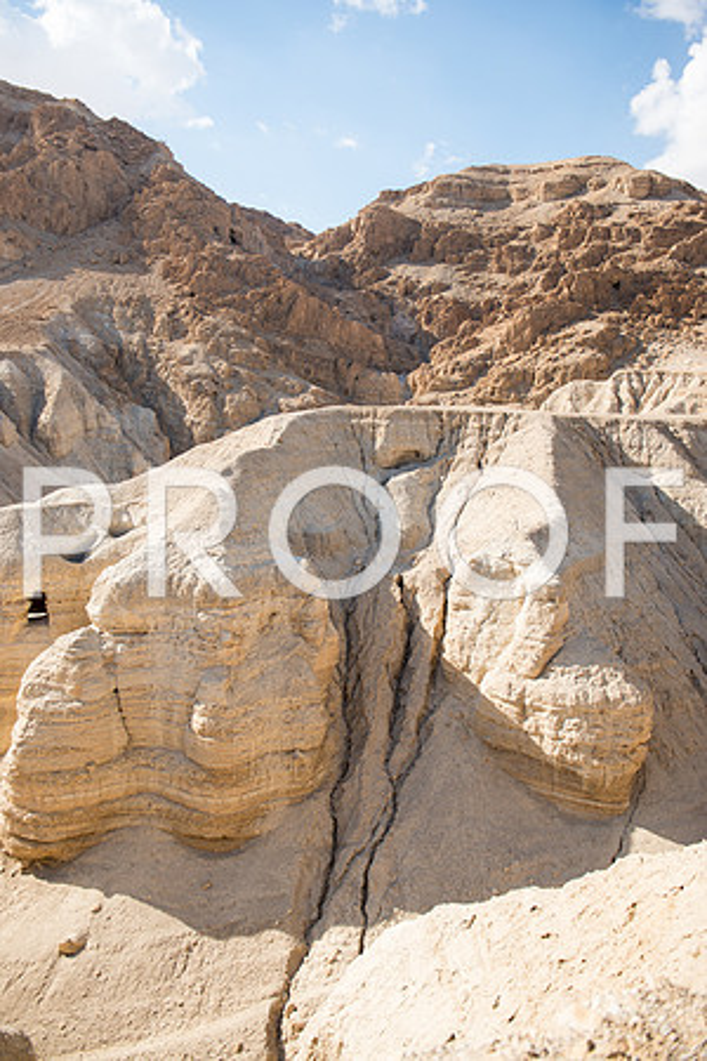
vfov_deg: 65.5
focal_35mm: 28
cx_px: 354
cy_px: 530
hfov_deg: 46.4
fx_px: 825
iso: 200
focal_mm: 28
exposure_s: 1/2500
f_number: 2.8
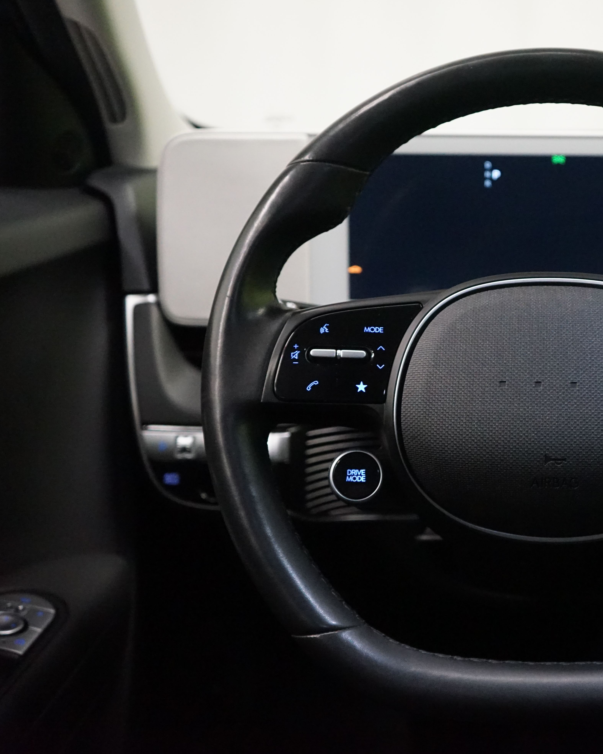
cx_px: 543
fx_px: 1116
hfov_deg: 29.0
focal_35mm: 50
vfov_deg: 37.3
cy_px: 376
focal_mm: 35
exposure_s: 1/80
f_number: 4
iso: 6400
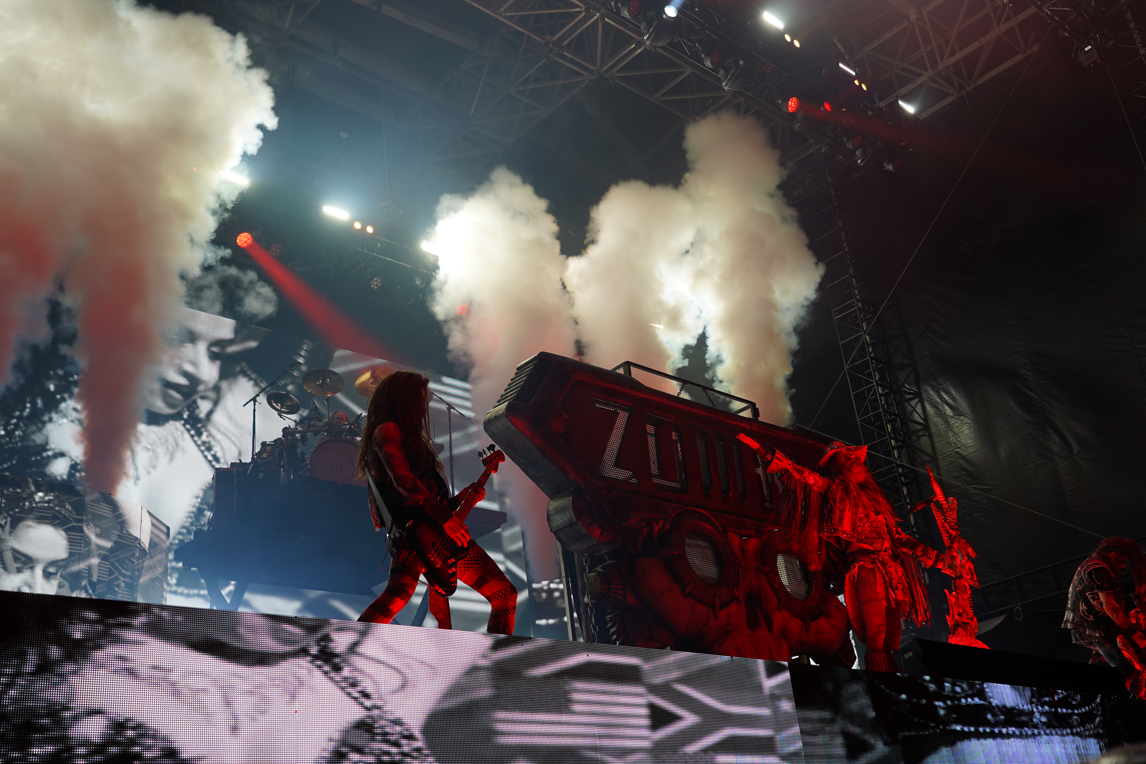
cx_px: 573
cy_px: 382
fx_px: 1114
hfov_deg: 54.4
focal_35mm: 35
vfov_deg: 37.9
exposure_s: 1/60
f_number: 4.5
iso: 100
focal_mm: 35
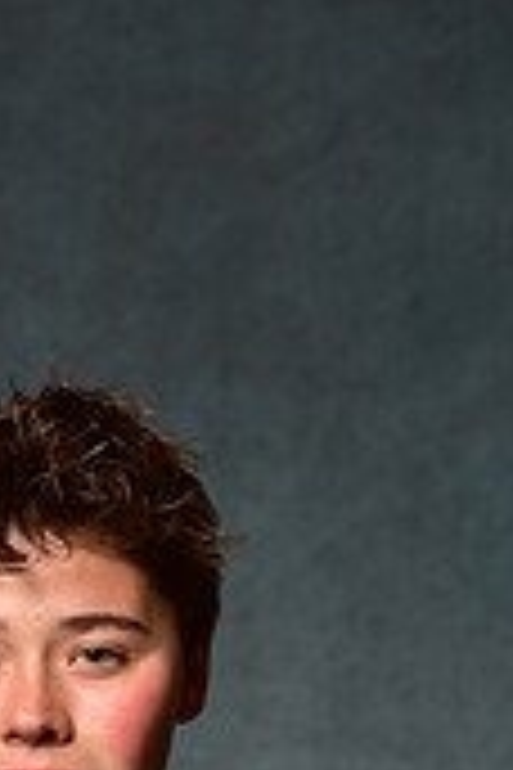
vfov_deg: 8.6
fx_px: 5065
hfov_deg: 5.8
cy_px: 1000
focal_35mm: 237
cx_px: -11
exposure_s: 1/200
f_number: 5
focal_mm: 70
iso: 100
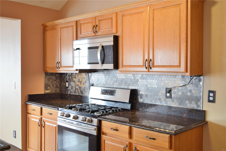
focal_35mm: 39
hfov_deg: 49.6
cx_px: 113
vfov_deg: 34.2
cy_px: 76
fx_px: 245
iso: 450
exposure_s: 1/60
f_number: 4
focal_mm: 26
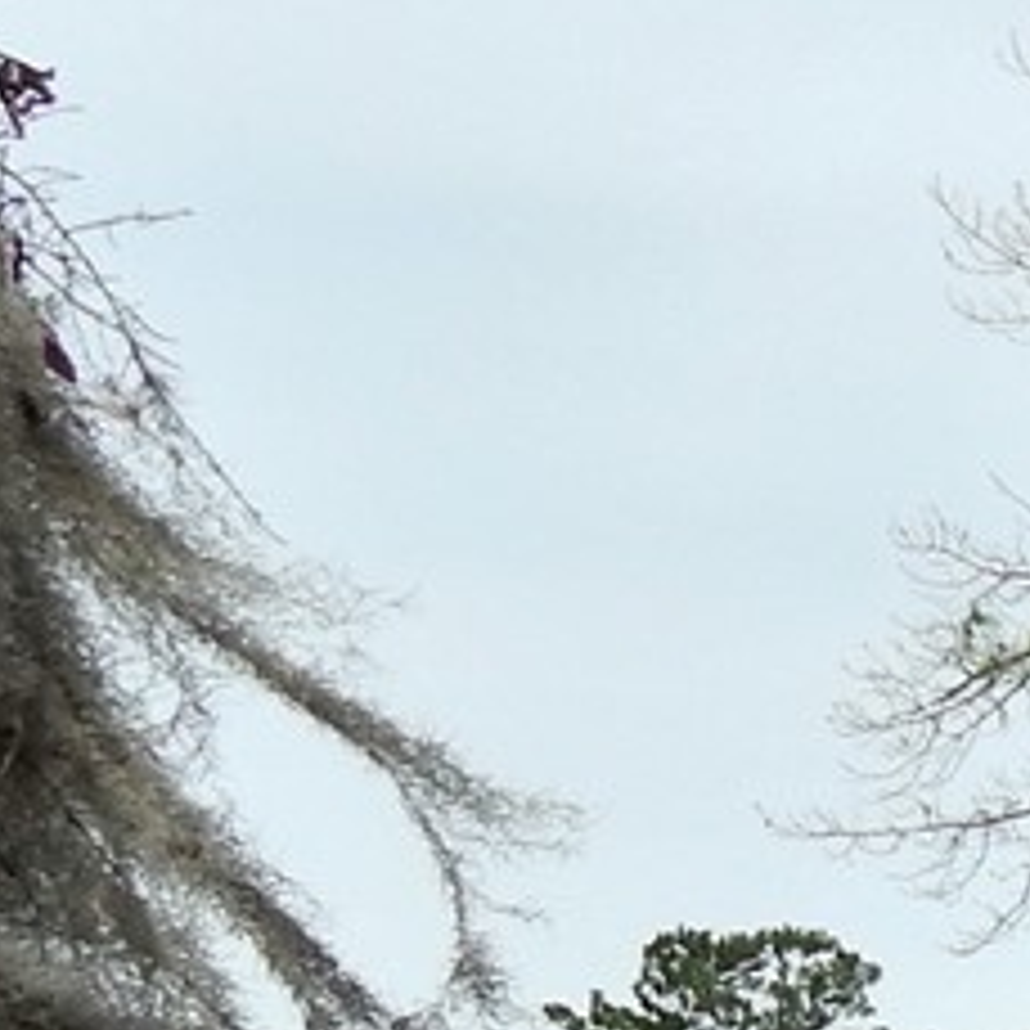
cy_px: 1642
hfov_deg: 10.1
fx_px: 4780
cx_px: 2775
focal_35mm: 142
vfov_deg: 11.7
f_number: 6
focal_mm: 4
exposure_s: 1/500
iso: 125
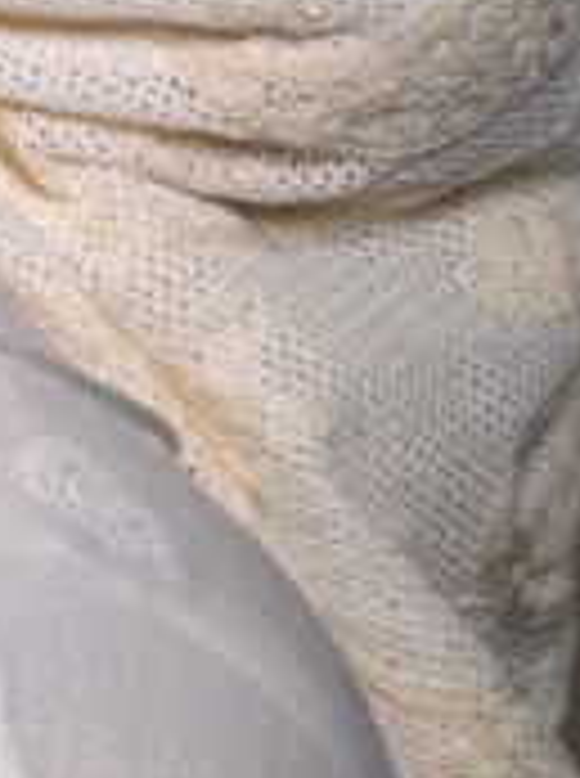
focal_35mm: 139
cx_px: -571
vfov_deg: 14.1
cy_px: 58
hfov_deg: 9.9
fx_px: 3117
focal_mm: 6.76
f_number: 1.78
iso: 80
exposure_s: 1/356
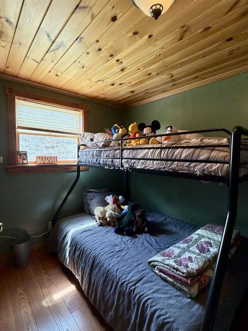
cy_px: 166
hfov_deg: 74.6
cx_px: 116
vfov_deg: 91.0
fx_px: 162
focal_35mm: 17
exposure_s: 1/60
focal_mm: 2.22
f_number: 2.2
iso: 320
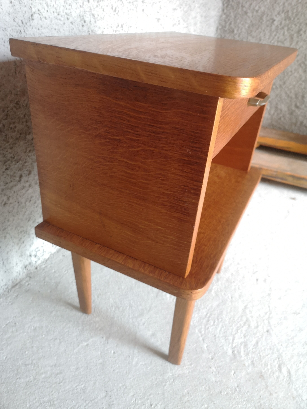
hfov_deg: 51.4
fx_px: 319
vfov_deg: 65.3
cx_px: 154
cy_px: 204
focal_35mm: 27
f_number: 1.8
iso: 320
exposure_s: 1/25
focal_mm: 5.58
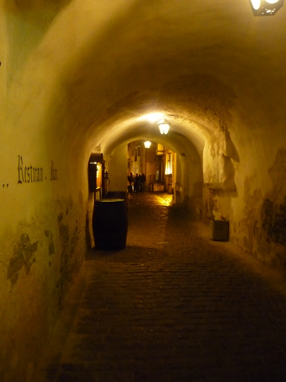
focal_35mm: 33
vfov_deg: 55.4
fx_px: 364
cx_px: 143
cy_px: 191
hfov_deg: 42.9
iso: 800
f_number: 2.8
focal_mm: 5.5
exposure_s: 1/8
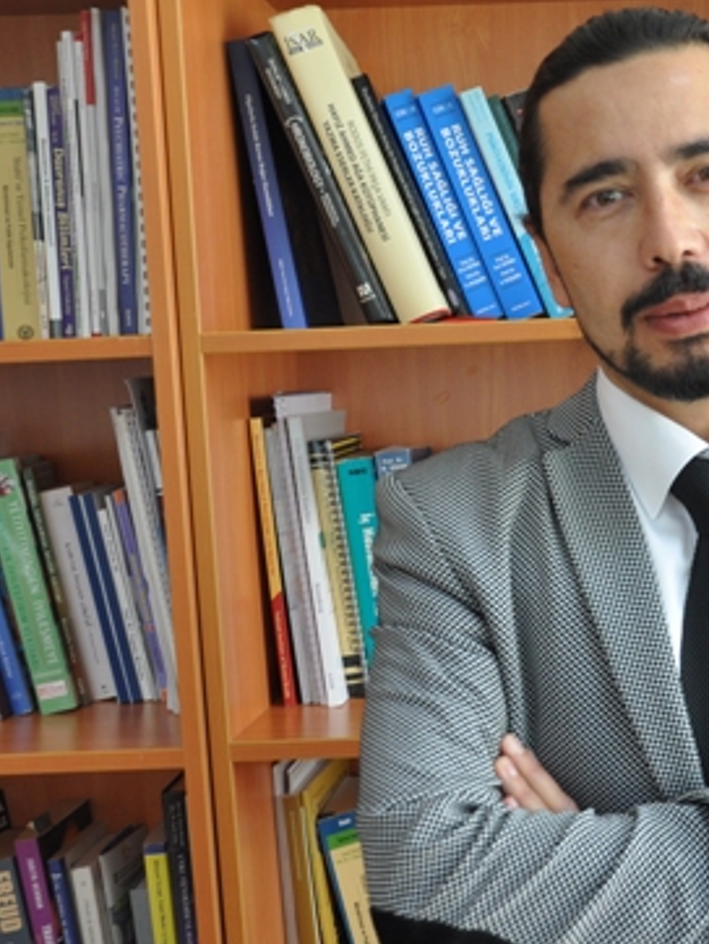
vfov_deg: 34.3
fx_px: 1528
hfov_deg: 25.1
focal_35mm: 56
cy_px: 492
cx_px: 678
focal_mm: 22
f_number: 4
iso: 640
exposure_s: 1/80
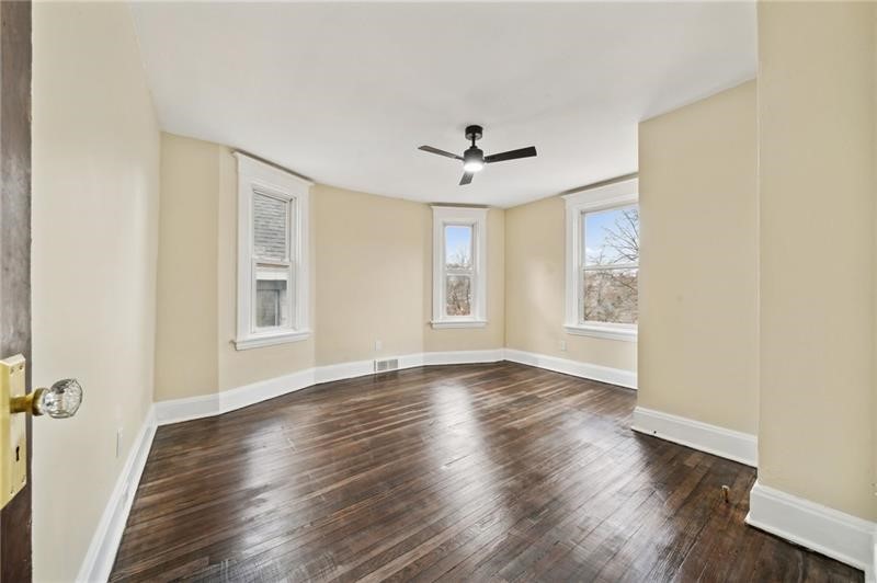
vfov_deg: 89.9
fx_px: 292
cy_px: 292
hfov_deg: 112.7
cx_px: 438
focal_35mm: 12
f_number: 11
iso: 50
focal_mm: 12
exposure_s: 1/4
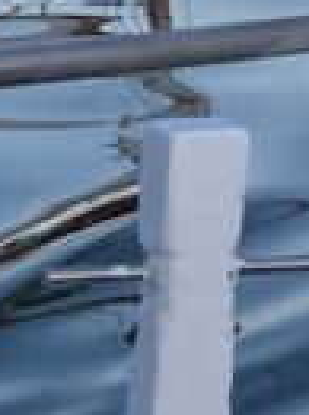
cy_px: -801
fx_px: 2448
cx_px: 475
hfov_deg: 7.1
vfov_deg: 8.3
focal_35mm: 205
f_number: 1.6
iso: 32
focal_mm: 4.2
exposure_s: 1/415
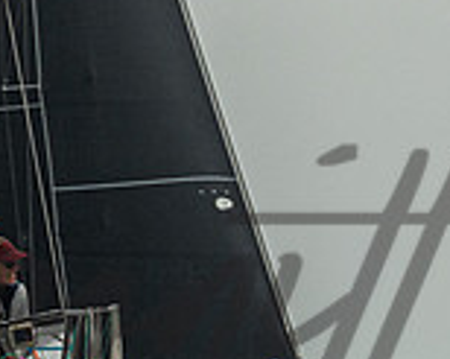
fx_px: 8359
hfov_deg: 3.1
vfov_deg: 2.5
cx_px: 346
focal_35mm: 628
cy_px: 96
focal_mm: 130
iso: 400
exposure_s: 1/2500
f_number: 6.3
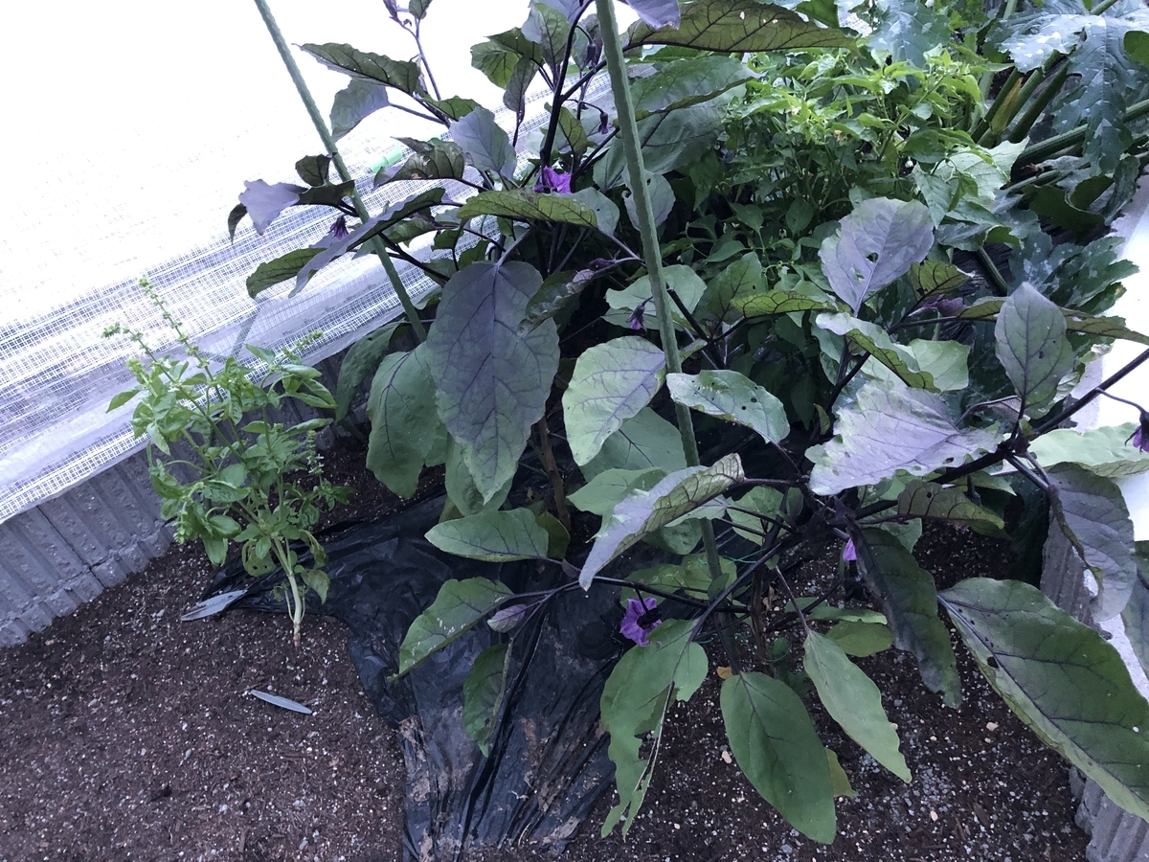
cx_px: 574
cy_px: 431
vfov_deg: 49.7
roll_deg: +14.6
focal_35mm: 28
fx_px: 929
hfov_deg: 63.4
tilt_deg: -40.9
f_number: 1.8
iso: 100
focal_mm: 3.99
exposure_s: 1/5
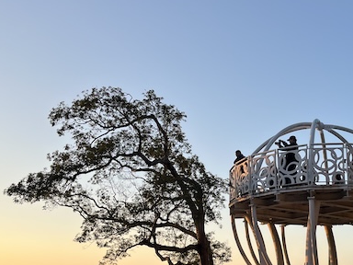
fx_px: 469
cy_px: 193
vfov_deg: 31.1
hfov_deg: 40.8
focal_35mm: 46
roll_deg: -0.2
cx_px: 231
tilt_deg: +9.9
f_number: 1.6
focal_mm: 5.1
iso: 50
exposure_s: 1/992
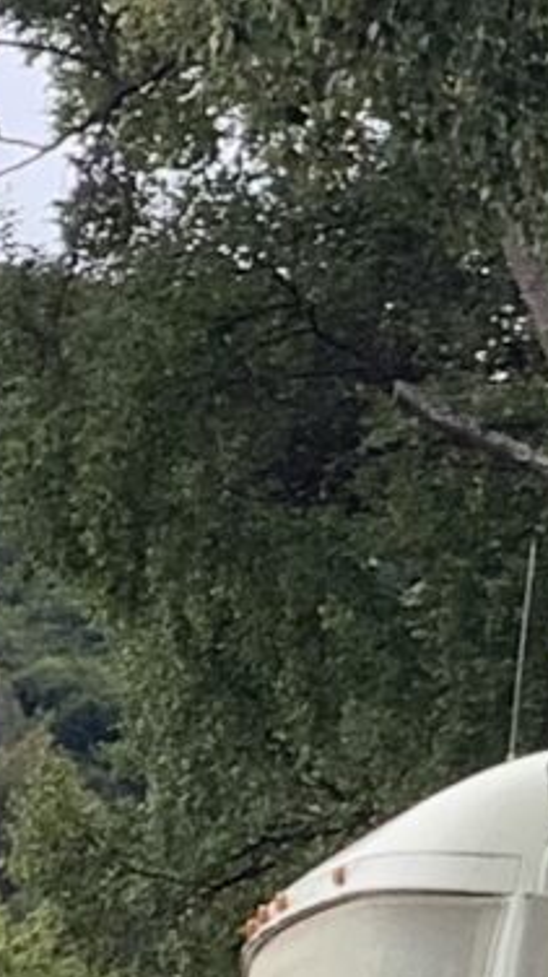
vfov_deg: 9.4
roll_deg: -0.8
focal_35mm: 230
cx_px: 1374
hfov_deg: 5.1
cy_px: 577
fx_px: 5952
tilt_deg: +10.8
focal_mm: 3.3
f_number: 2.4
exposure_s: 1/282
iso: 25
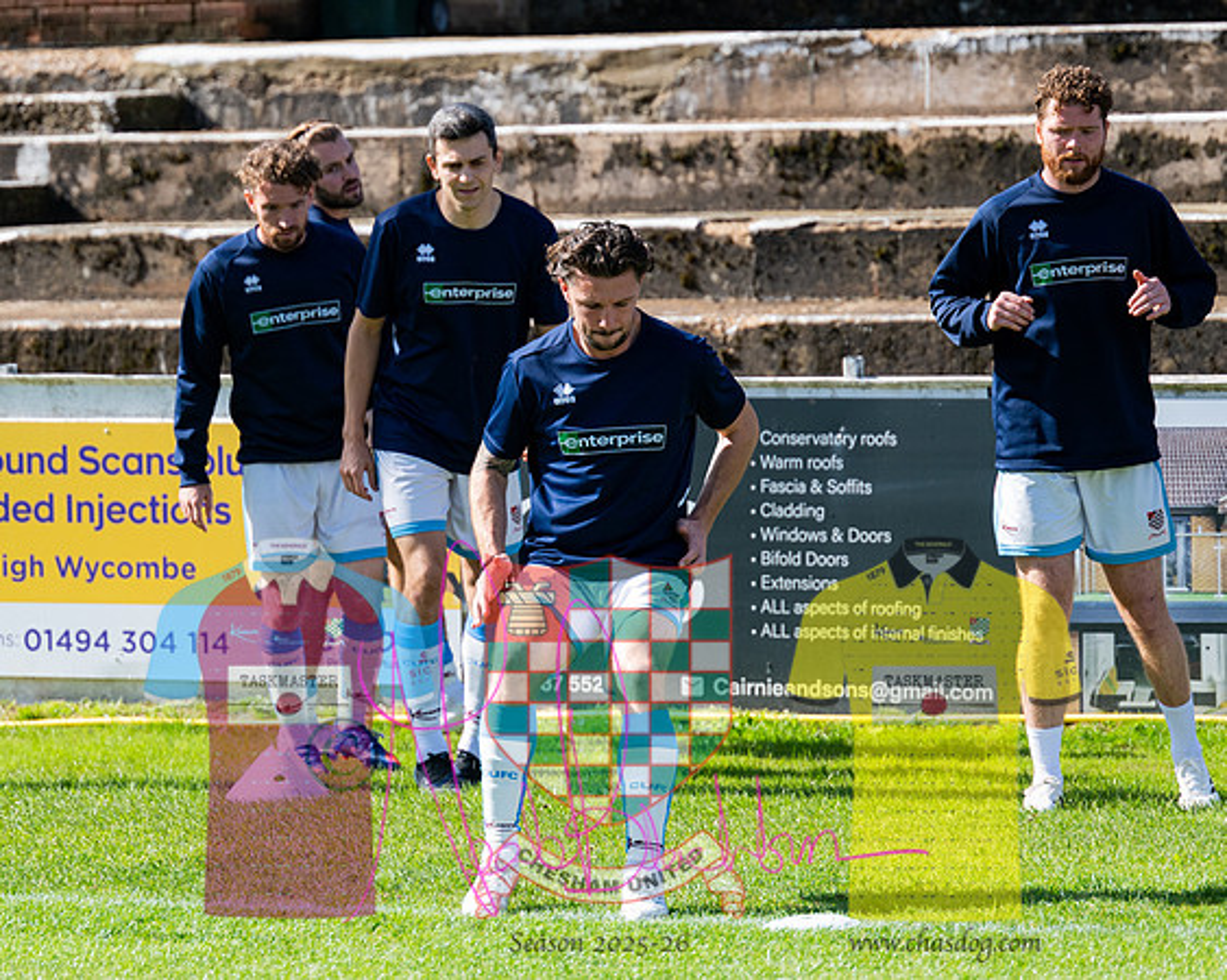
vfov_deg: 6.5
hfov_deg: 8.1
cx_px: 443
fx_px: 8617
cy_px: 578
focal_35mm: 237
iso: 400
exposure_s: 1/2000
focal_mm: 155
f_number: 4
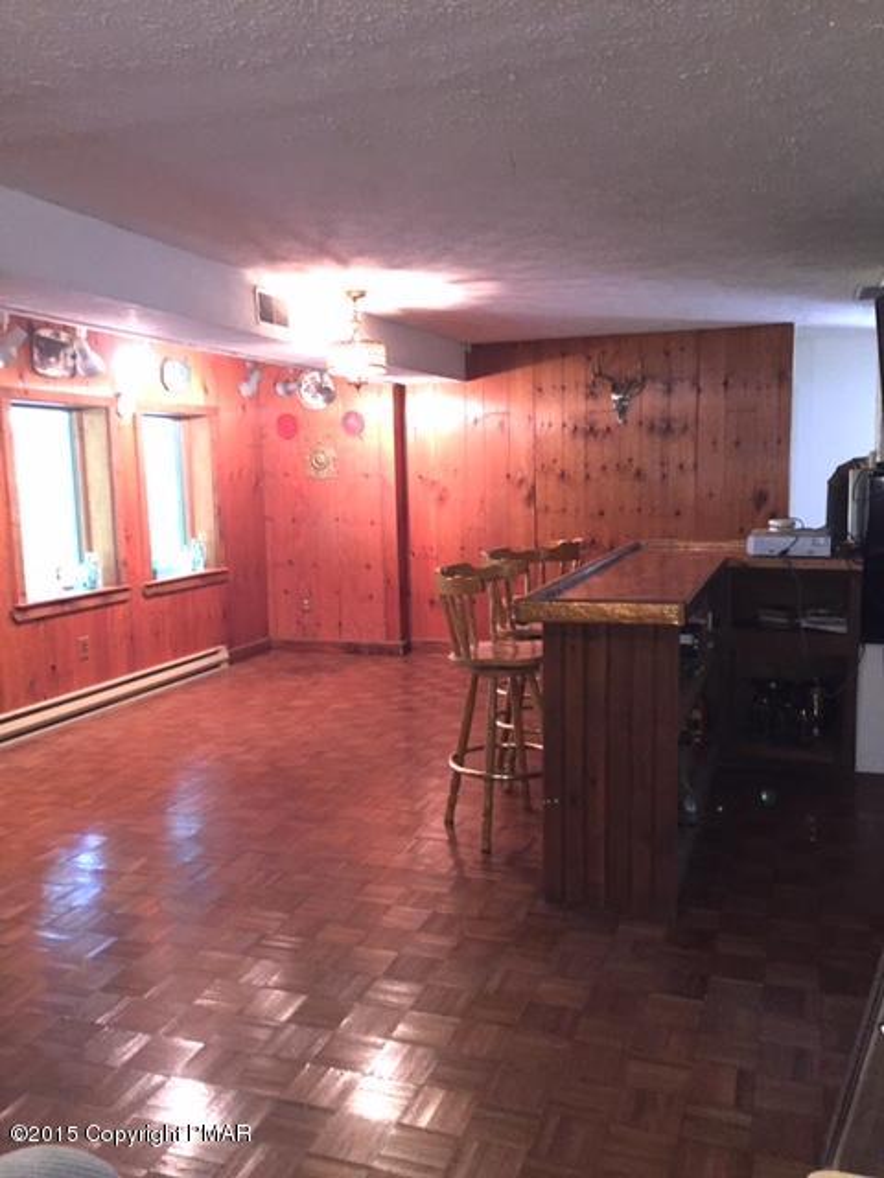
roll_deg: +0.9
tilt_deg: -5.2
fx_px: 987
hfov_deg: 48.2
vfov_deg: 61.7
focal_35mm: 29
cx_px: 442
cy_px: 589
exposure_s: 1/30
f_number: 2.2
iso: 250
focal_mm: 4.15
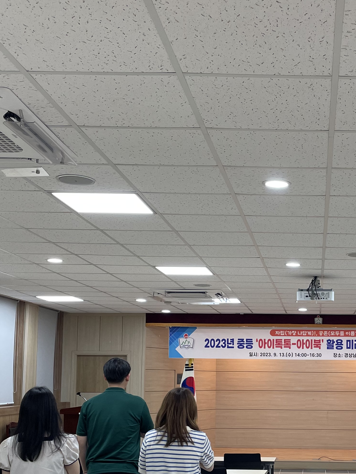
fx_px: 727
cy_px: 332
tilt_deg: +4.0
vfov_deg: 35.7
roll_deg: -0.1
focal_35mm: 53
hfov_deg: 26.9
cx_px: 298
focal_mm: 4.2
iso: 100
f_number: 1.6
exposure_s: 1/120
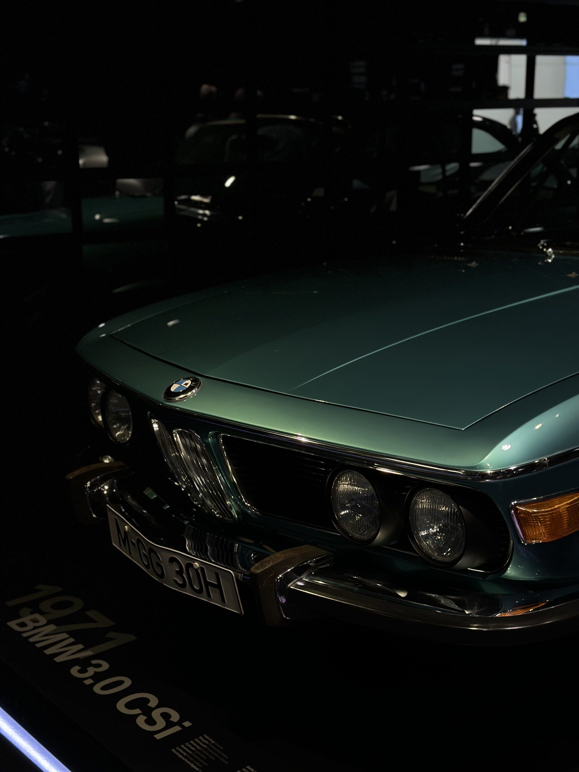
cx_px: 290
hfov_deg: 30.3
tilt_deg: -13.0
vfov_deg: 39.7
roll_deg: +0.9
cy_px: 386
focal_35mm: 48
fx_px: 1070
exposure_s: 1/80
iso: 125
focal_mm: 6.86
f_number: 1.78
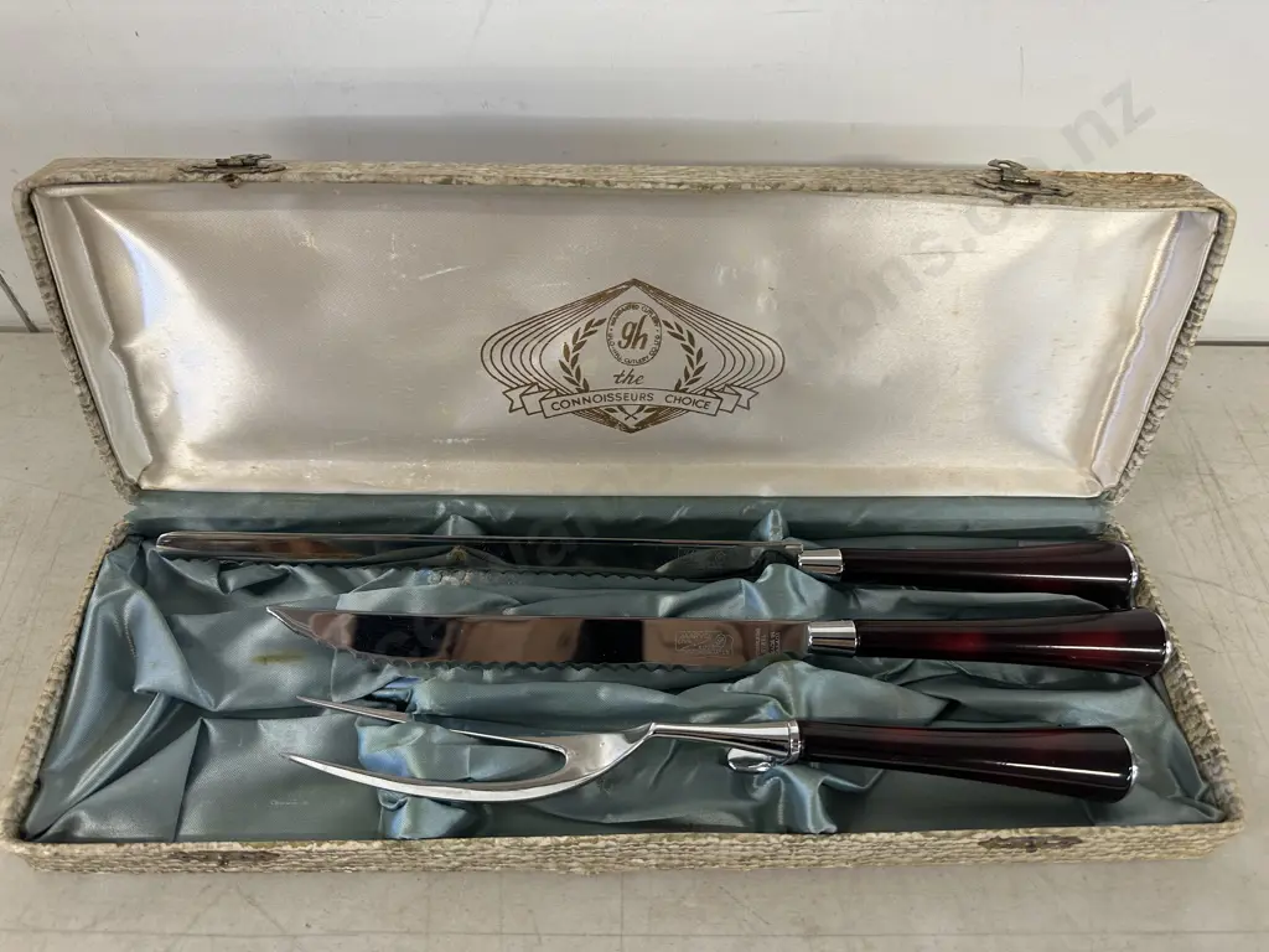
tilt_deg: -51.9
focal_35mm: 24
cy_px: 476
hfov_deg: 71.6
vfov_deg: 56.8
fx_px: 880
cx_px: 634
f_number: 1.78
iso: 160
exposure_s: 1/50
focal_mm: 6.86
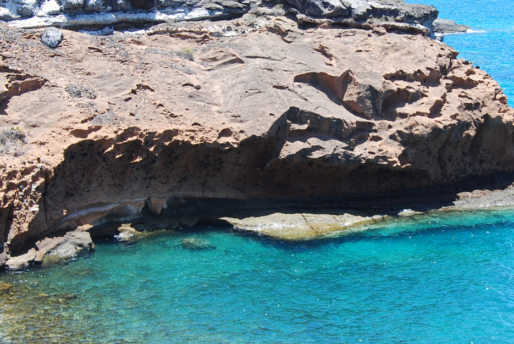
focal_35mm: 92
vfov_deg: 14.9
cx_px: 338
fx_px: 1315
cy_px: 168
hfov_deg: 22.0
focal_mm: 28
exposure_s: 1/160
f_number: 6.3
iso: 100
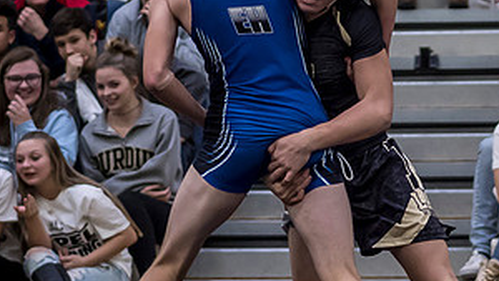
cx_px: 397
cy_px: 163
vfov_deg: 3.7
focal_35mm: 326
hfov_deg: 6.6
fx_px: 4315
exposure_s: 1/1000
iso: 1000
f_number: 1.2
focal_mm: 45
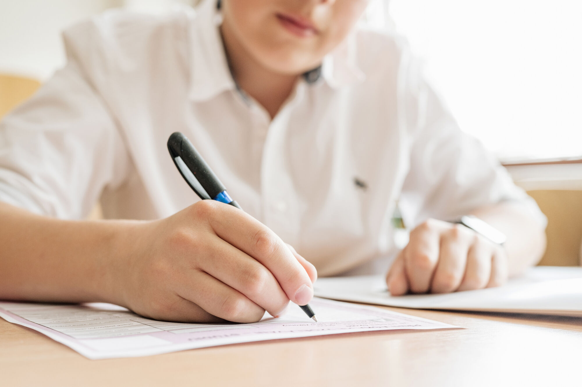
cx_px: 291
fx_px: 808
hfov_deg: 39.6
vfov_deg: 27.0
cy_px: 194
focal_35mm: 50
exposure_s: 1/125
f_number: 4.5
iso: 1000
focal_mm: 50
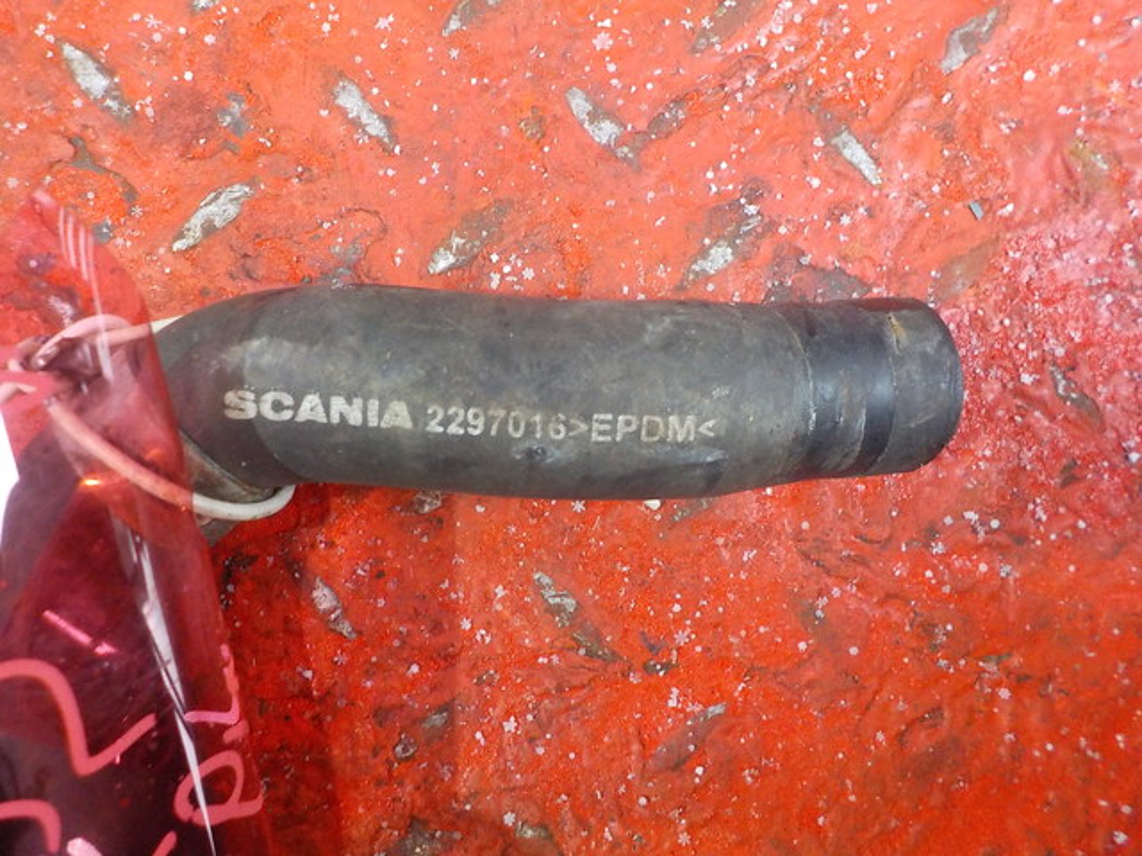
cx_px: 571
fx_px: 990
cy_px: 428
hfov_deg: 60.0
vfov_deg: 46.8
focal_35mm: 30
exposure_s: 1/20
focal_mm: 4.1
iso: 400
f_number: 3.3
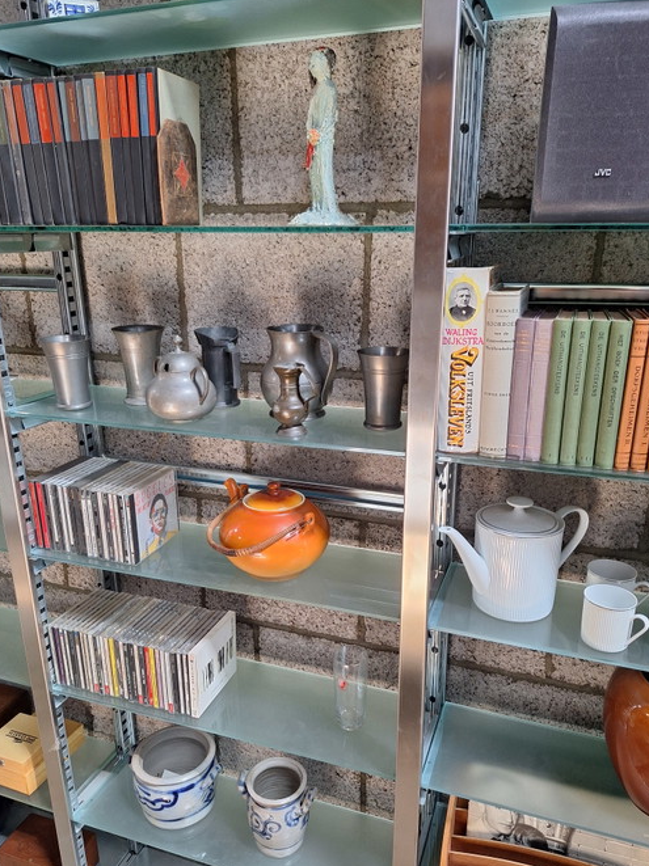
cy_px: 471
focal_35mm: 26
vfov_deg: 67.2
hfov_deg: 53.0
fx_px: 651
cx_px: 330
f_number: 1.8
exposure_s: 1/50
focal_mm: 5.54
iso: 200
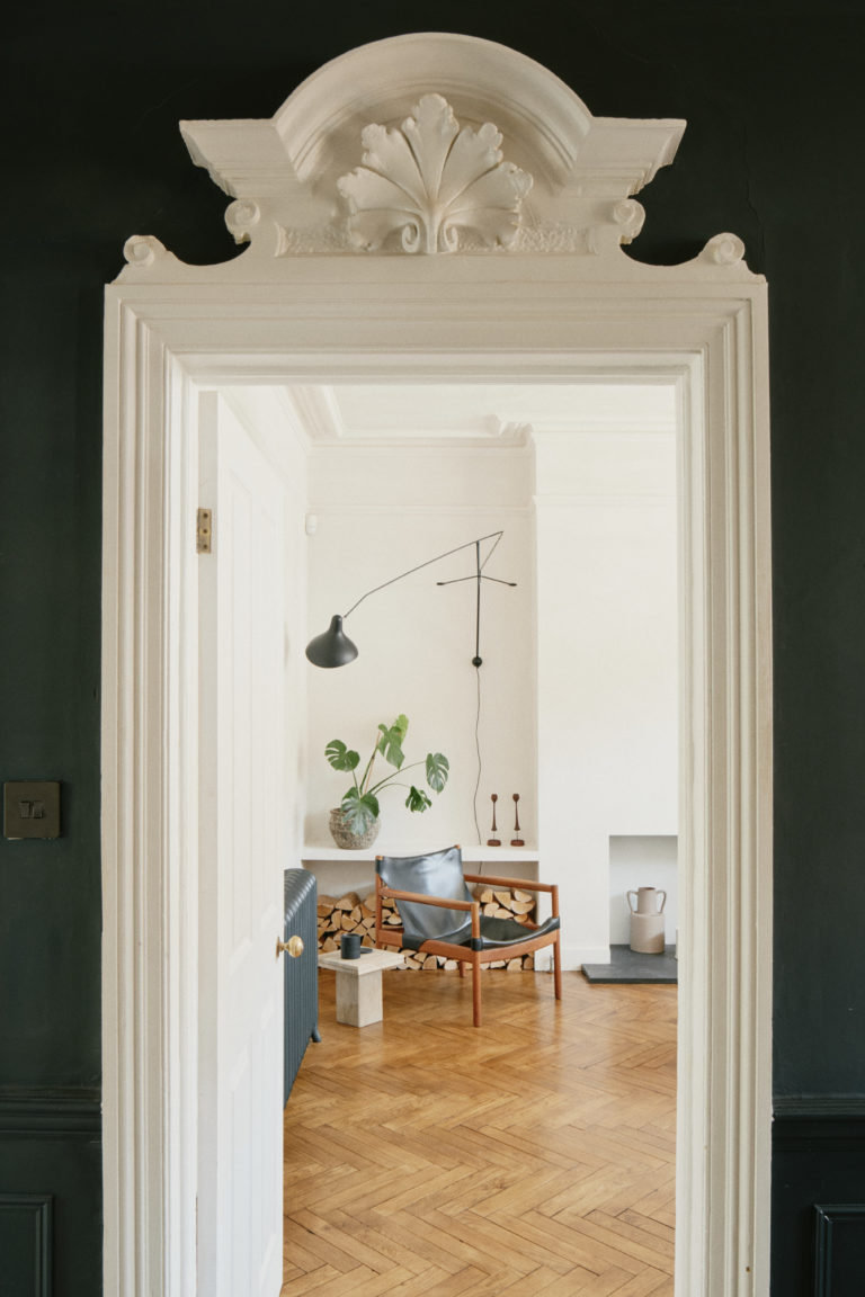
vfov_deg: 69.4
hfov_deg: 49.6
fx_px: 937
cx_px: 432
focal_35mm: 26
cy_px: 648
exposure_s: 2.5
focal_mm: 17.6
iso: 160
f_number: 11
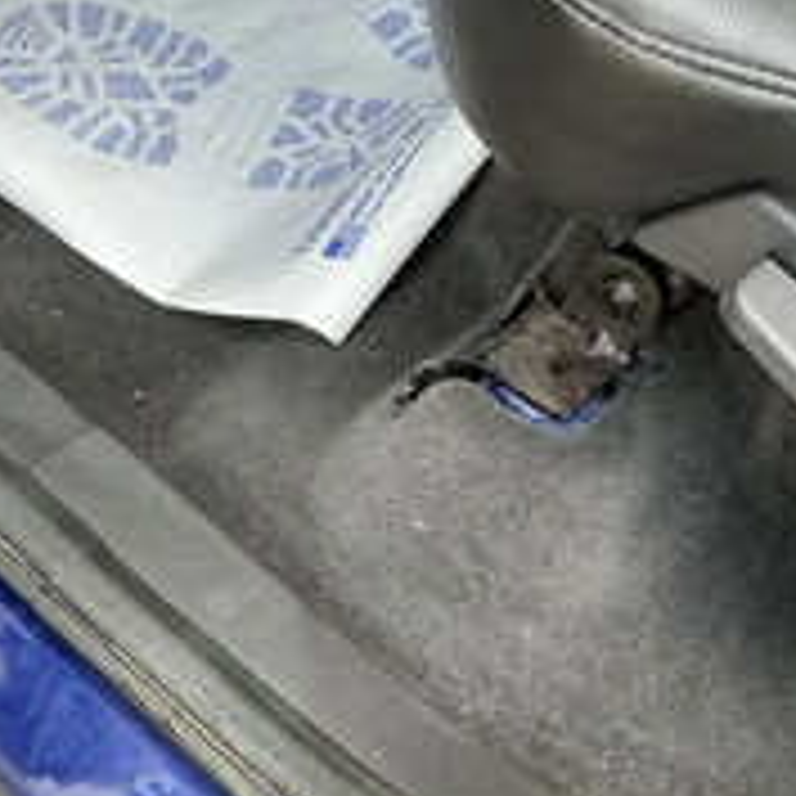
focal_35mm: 56
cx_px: 207
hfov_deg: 30.1
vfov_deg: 30.2
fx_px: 1457
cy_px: 558
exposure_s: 1/122
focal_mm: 3
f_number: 1.8
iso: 64
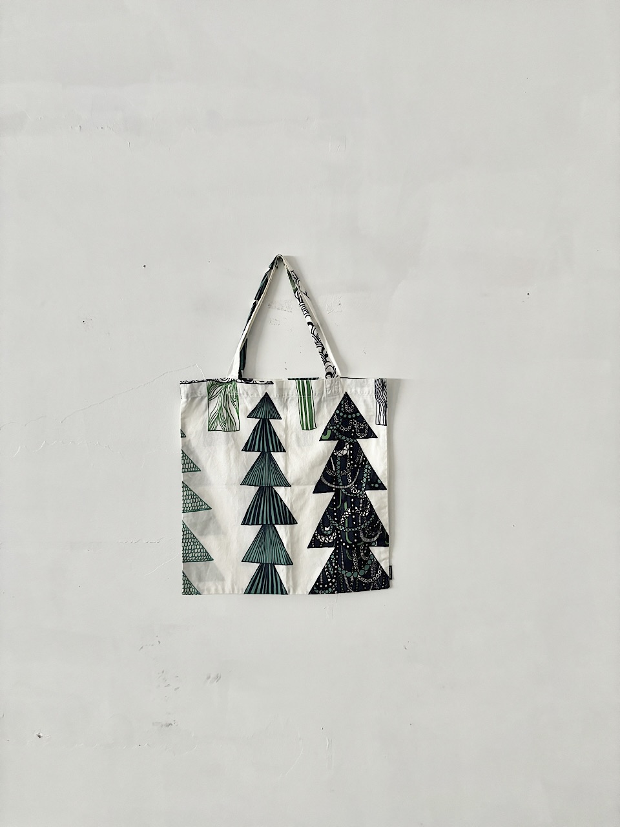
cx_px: 310
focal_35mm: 26
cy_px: 414
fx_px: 621
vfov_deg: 67.3
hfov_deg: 53.1
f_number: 1.6
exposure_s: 1/60
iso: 320
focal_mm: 5.96
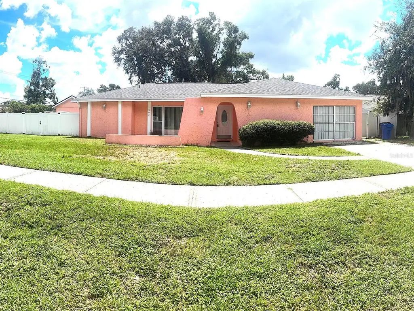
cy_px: 156
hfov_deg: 67.3
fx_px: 311
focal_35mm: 26
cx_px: 207
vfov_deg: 53.1
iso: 50
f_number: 1.6
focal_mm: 5.96
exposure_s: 1/4425
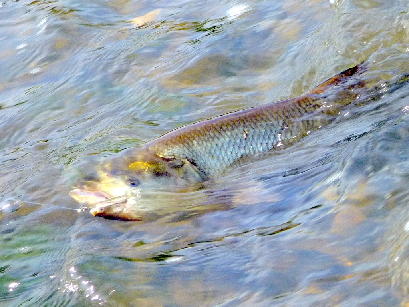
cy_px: 154
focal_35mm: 146
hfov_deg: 13.5
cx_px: 204
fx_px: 1725
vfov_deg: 10.2
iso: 125
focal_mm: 22.8
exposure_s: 1/125
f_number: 5.9
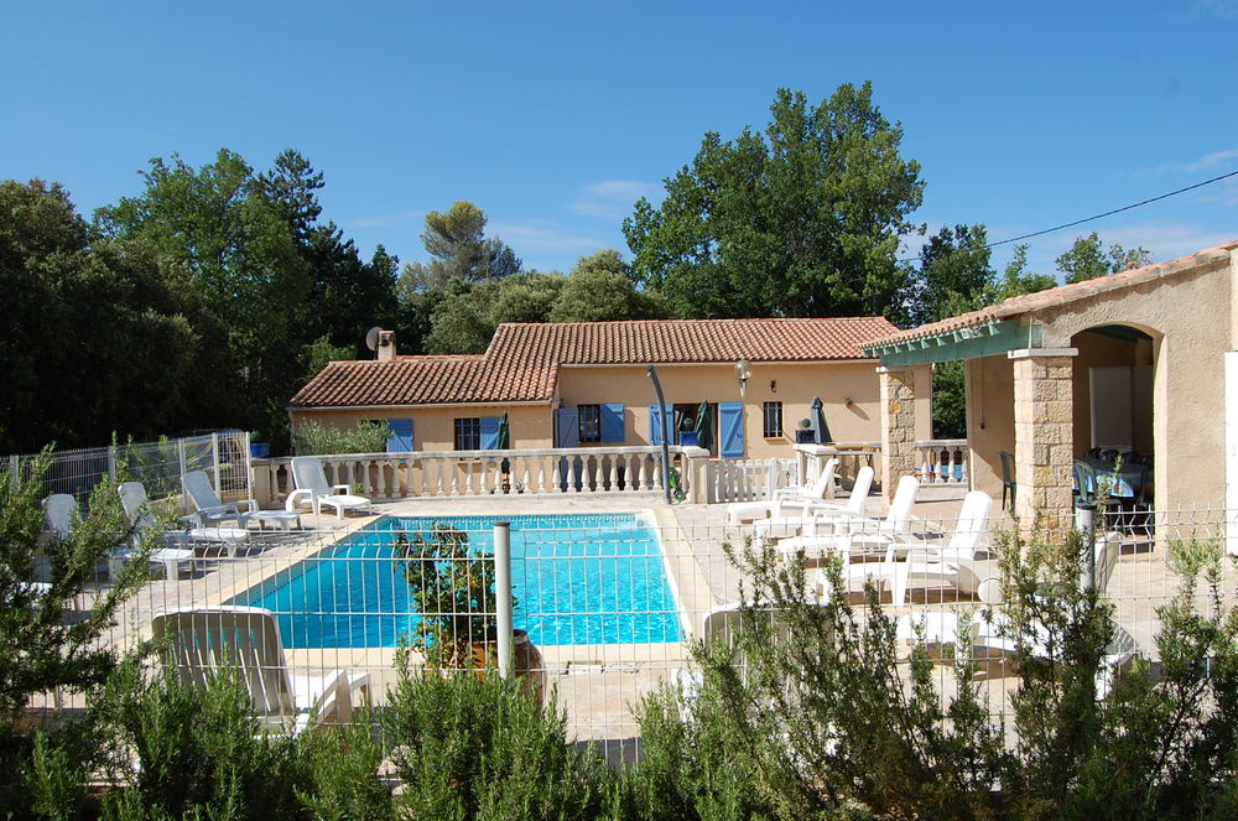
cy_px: 410
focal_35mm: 27
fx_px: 927
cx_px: 619
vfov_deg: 47.8
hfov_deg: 67.5
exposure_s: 1/400
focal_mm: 18
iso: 200
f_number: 10
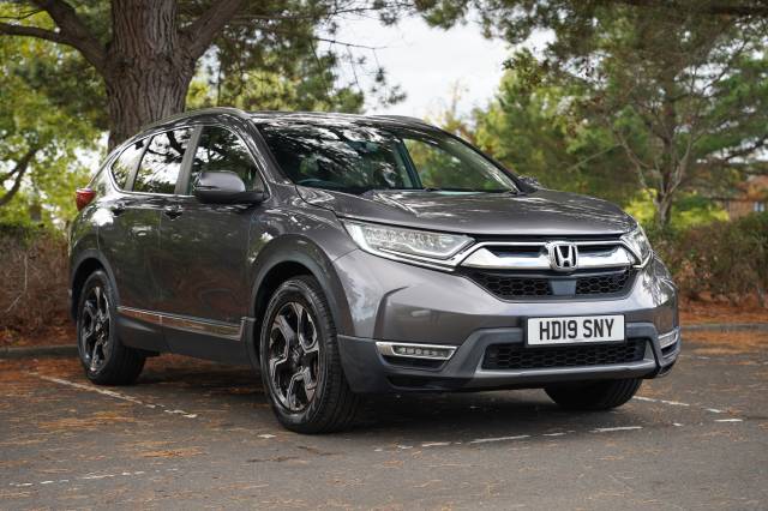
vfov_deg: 20.8
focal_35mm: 65
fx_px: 1394
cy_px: 256
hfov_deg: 30.8
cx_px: 384
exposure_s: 1/160
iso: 250
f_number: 4
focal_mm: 65.4
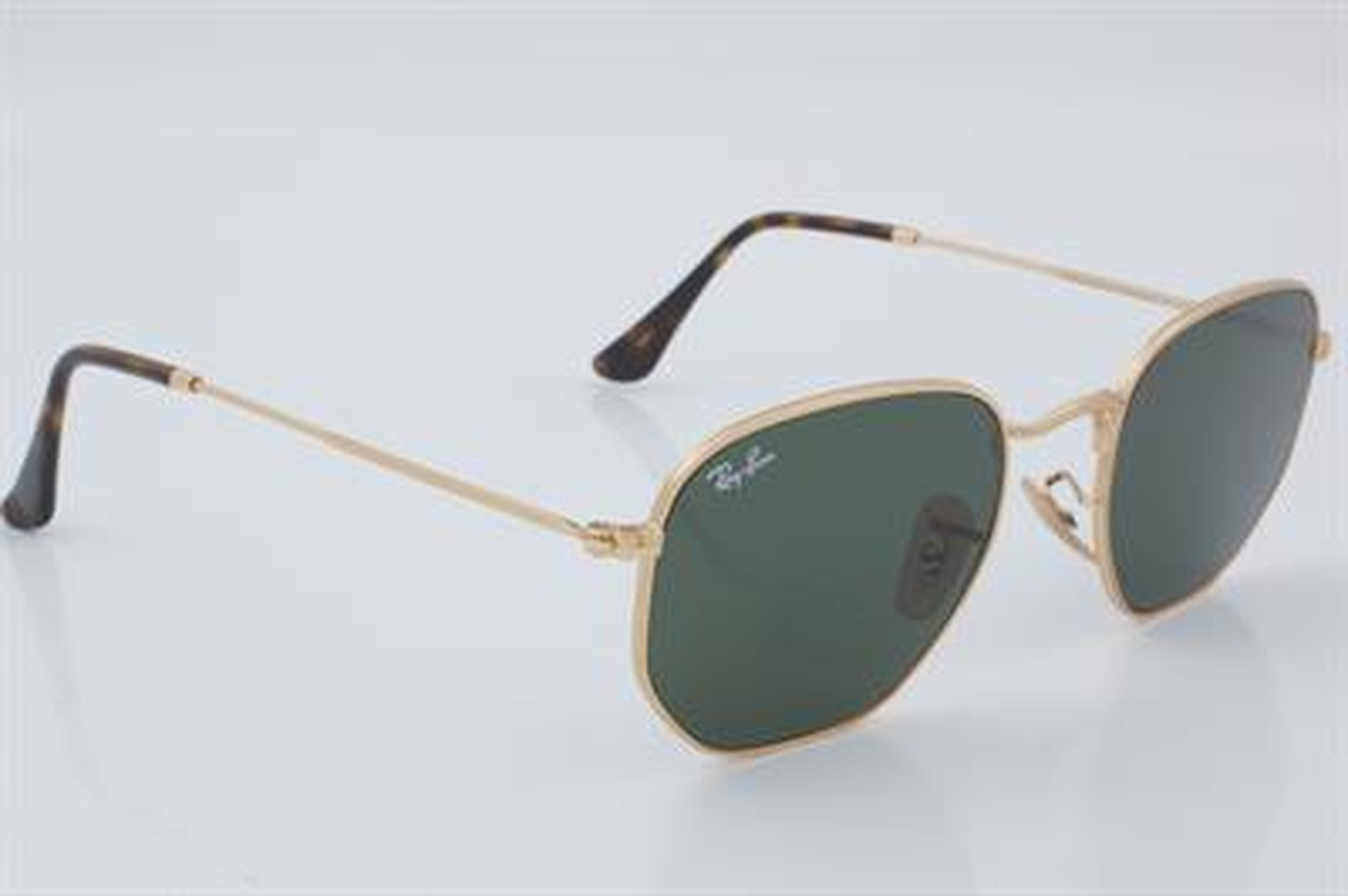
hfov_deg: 27.0
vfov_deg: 18.2
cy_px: 448
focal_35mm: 75
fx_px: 2806
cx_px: 674
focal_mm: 50
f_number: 32
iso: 100
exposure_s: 1/4
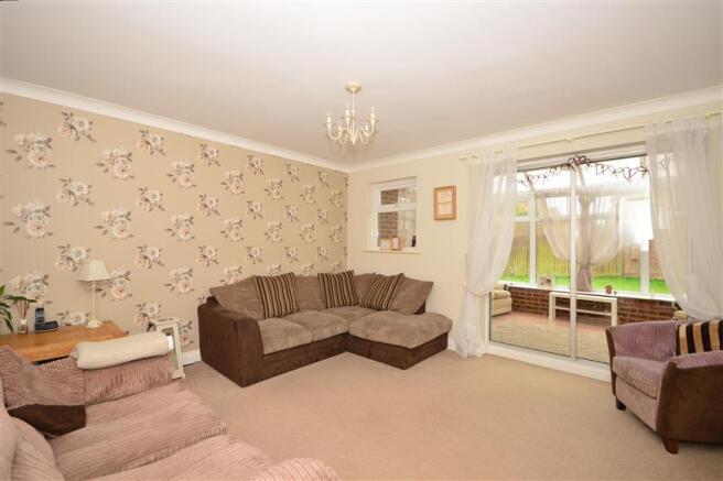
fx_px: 301
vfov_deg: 77.3
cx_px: 362
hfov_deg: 100.4
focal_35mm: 15
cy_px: 240
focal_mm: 10
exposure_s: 1/160
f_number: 6.3
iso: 400
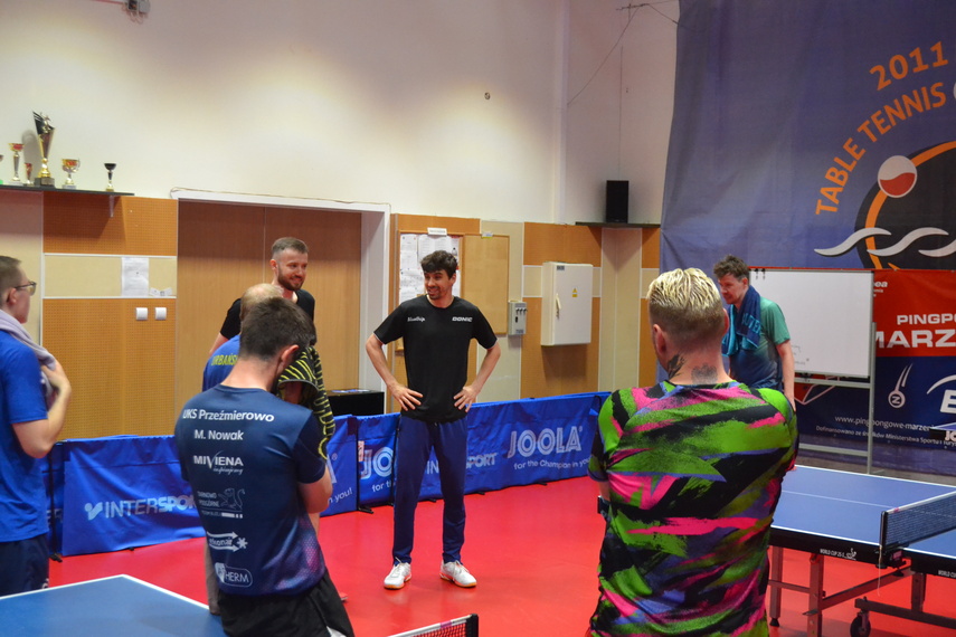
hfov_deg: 43.6
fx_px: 1195
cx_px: 478
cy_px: 318
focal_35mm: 45
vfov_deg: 29.9
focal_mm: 30
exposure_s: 1/125
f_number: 4.5
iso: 3200
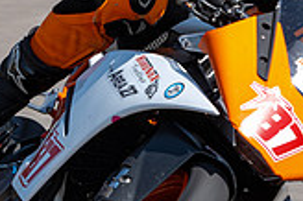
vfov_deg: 1.0
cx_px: 266
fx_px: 11326
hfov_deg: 1.5
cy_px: 196
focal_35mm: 1347
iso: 140
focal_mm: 300
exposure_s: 1/200
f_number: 16
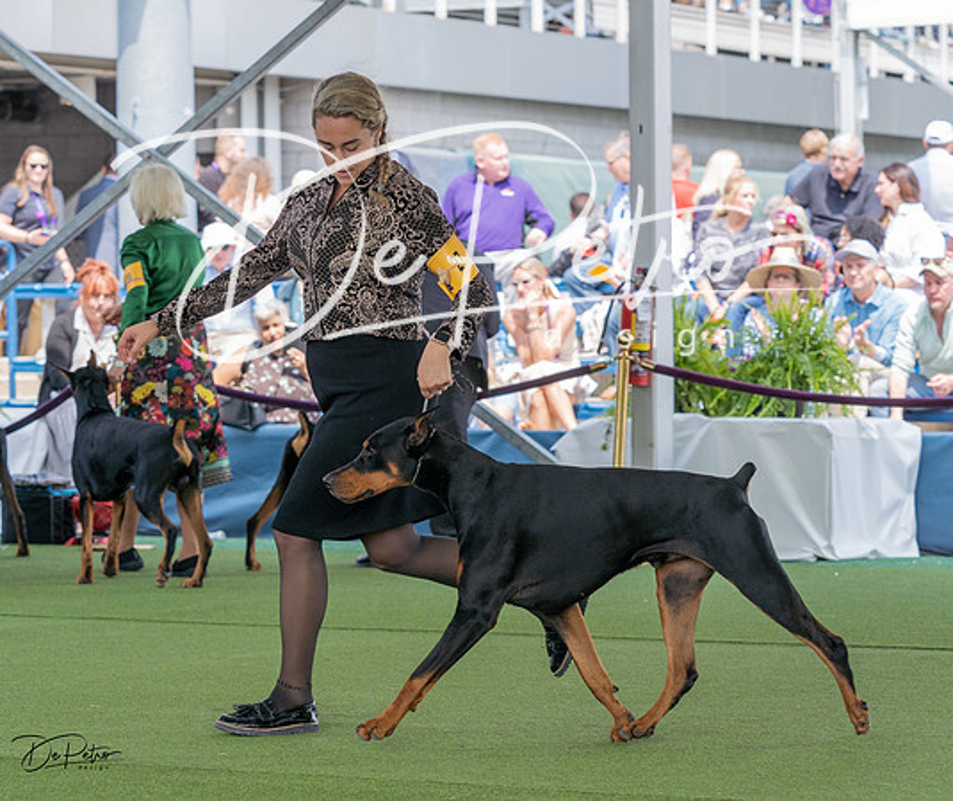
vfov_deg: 12.3
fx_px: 3711
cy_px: 372
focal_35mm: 129
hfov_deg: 14.6
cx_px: 381
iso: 400
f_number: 4.5
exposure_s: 1/800
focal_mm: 95
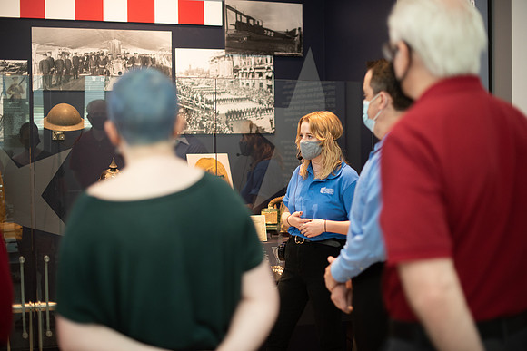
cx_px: 264
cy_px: 176
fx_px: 732
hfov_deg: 39.6
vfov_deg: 27.0
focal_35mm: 50
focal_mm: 50
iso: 640
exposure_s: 1/200
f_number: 1.8
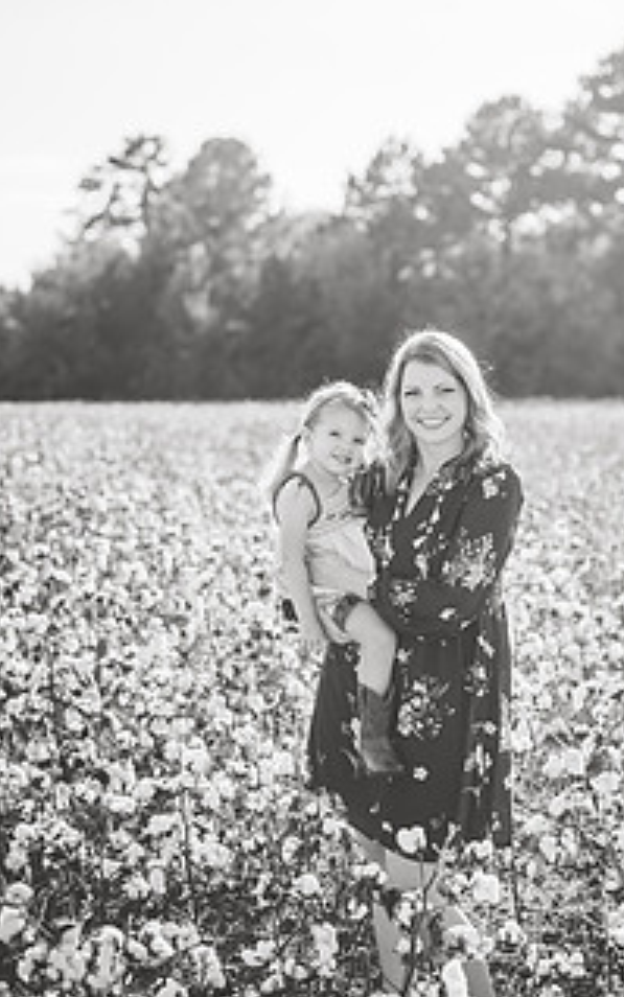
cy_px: 423
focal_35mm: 72
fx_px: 1957
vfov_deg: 28.5
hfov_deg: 18.1
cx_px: 364
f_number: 2.2
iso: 160
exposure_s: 1/3200
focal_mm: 50
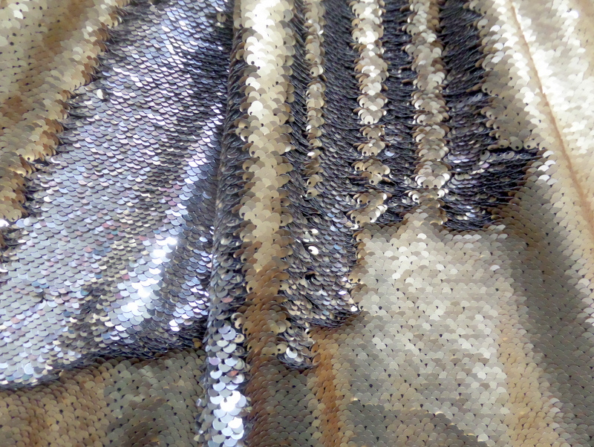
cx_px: 297
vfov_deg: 56.9
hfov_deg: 71.5
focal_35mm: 24
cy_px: 224
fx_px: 412
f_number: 3.2
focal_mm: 4
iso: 480
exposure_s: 1/30
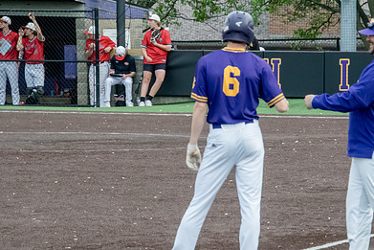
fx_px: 3118
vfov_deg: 4.6
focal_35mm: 300
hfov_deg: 6.9
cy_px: 133
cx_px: 260
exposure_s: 1/2000
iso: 4000
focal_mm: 135
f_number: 5.6
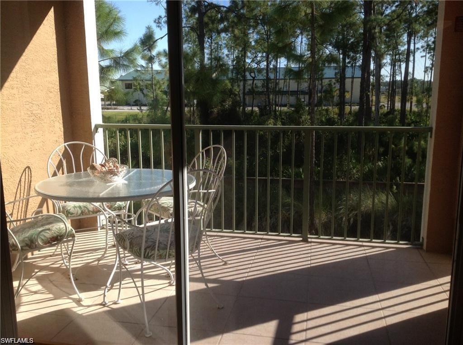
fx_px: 467
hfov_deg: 52.7
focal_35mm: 35
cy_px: 172
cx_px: 232
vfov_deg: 40.6
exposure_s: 1/889
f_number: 2.4
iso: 50
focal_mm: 4.28
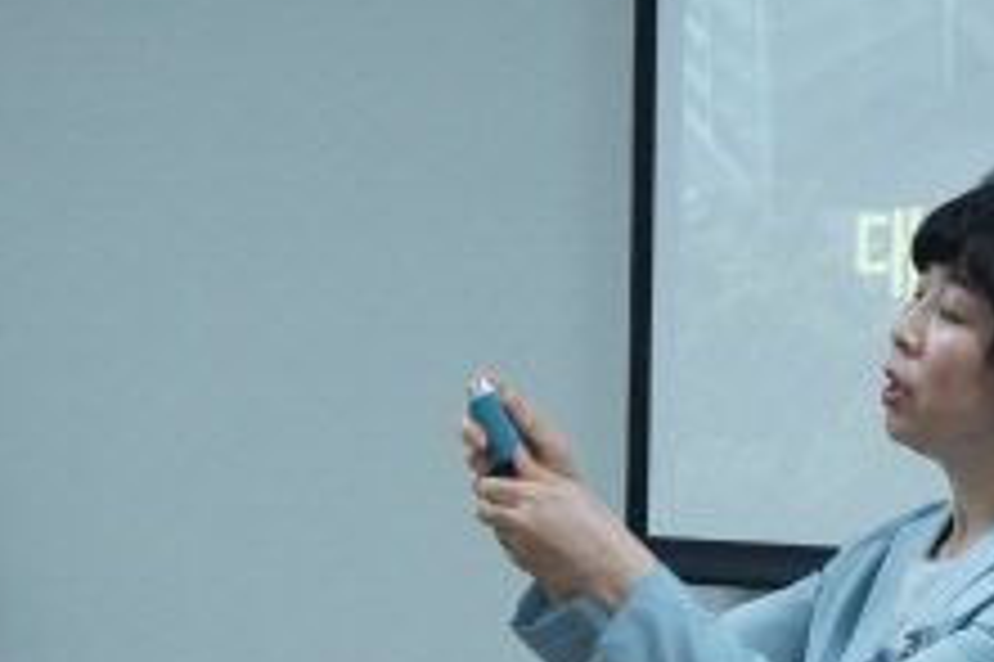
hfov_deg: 10.6
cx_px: 850
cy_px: 856
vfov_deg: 7.0
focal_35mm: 194
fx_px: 5352
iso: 400
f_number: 5
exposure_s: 1/40
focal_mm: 46
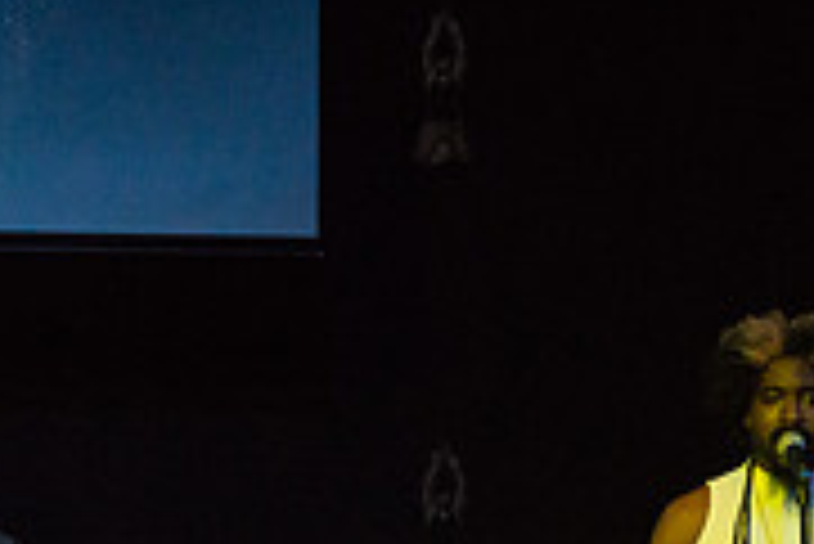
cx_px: 441
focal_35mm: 275
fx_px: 6223
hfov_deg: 7.5
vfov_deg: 5.0
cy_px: 519
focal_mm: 86
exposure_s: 1/250
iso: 4000
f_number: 2.8
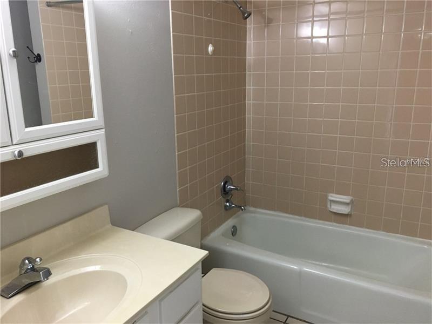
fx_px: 362
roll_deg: +1.5
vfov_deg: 48.2
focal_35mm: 29
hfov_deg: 61.7
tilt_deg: -13.2
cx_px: 216
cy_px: 162
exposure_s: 1/30
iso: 125
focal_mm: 4.15
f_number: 2.2
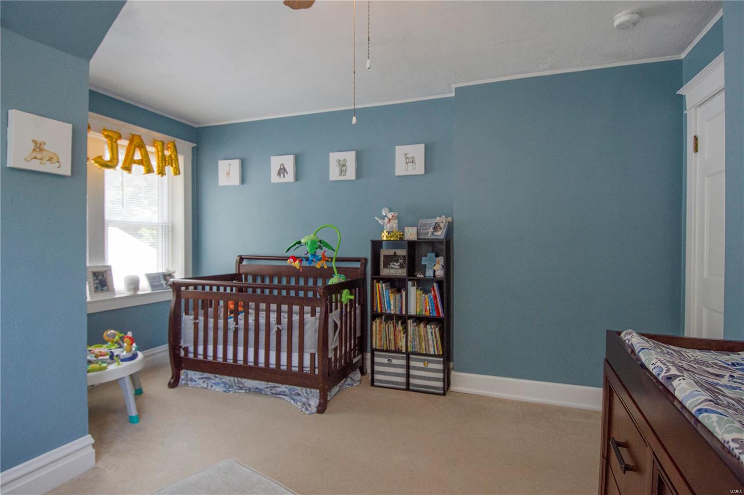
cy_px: 248
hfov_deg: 90.0
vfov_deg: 67.4
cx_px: 372
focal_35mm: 18
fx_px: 372
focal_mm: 12
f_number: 5.6
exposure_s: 1/125
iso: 800
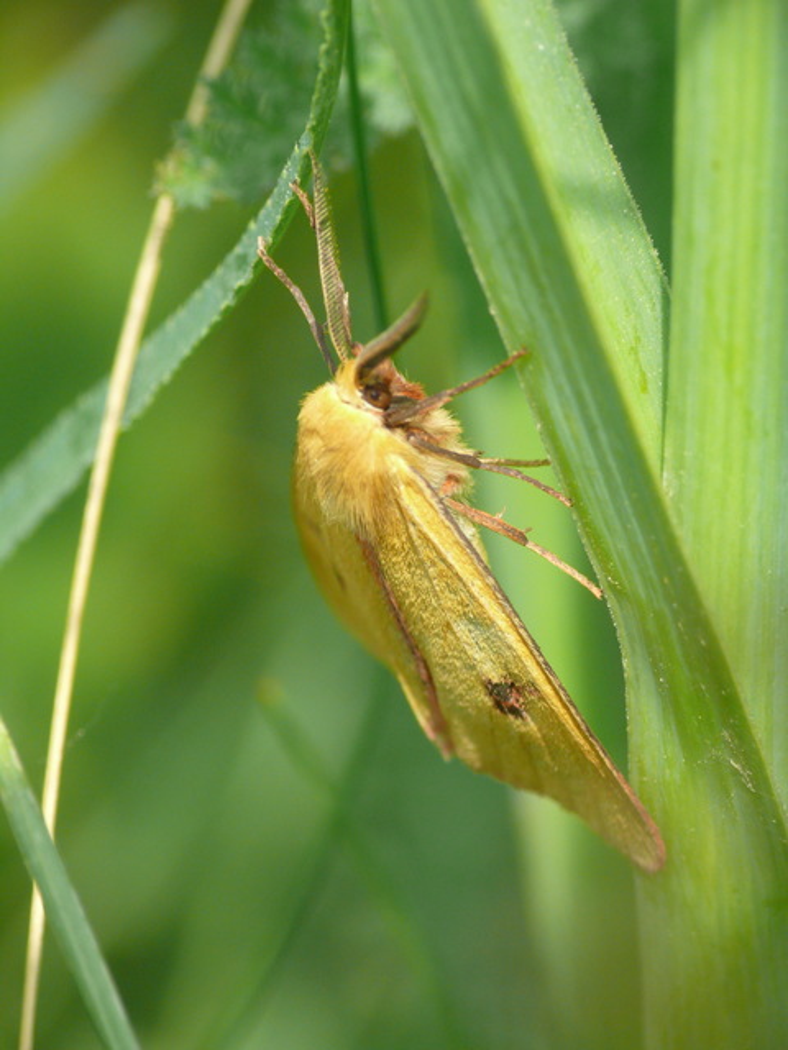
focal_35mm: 195
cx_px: 394
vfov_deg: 10.1
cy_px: 525
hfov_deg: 7.6
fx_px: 5919
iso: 200
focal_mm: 41.2
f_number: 5.6
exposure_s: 1/500
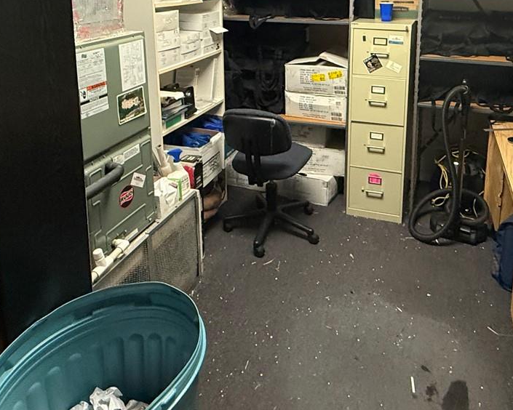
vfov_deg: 43.8
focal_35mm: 31
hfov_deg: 56.6
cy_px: 56
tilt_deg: -11.2
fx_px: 471
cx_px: 315
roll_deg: +0.6
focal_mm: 2.22
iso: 500
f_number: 2.2
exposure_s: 1/60
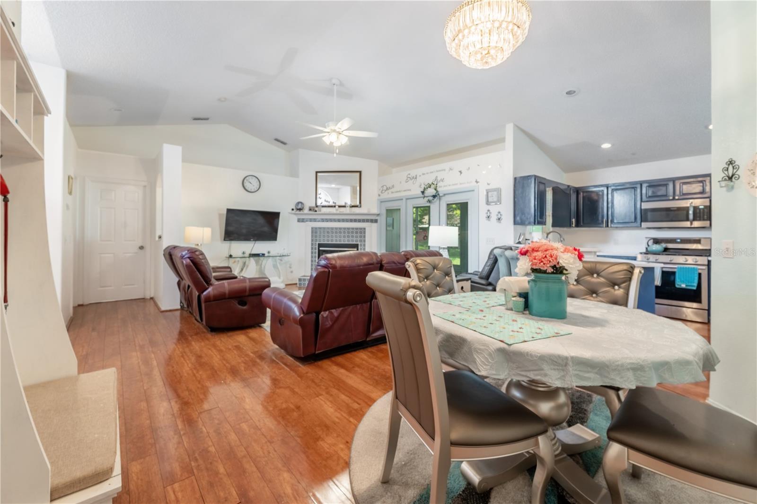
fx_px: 294
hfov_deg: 104.3
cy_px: 252
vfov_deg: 81.2
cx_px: 378
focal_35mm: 14
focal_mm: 14
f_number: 8
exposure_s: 1/125
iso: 125
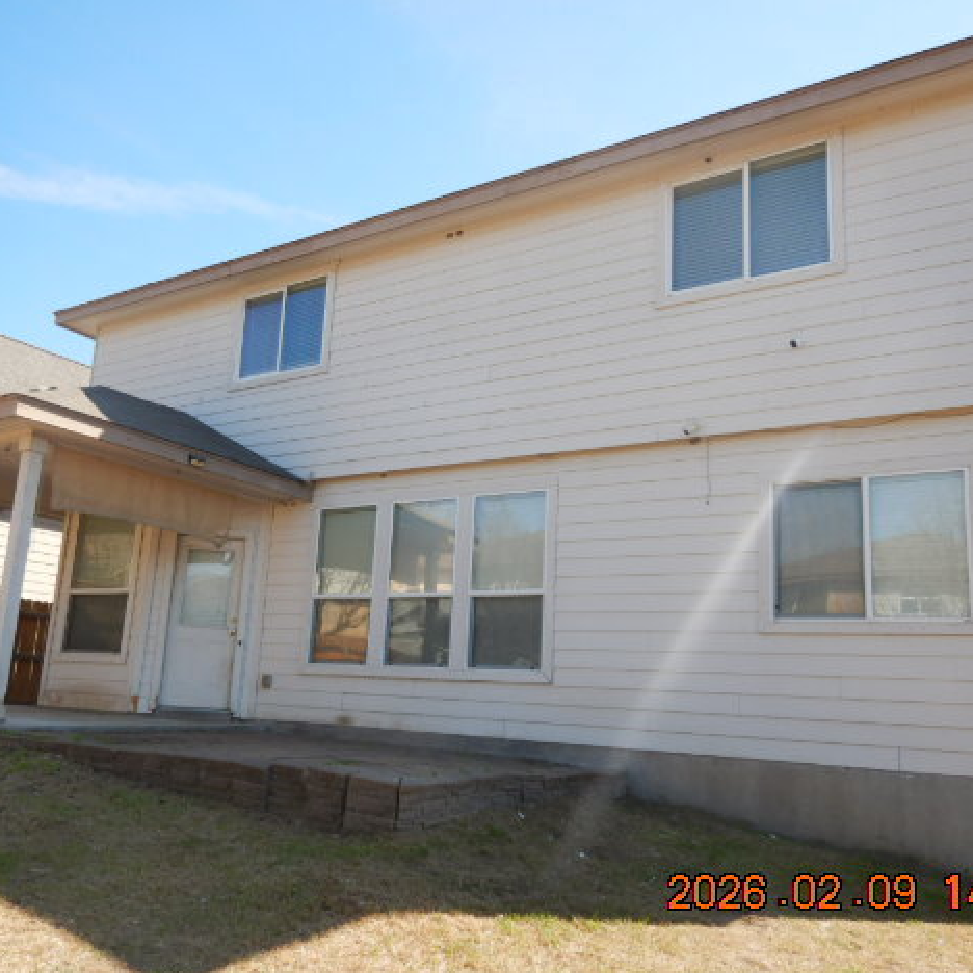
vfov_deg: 55.6
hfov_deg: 55.6
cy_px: 497
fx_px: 922
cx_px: 459
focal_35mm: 29
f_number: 2.8
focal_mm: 4.3
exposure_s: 1/1000
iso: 125
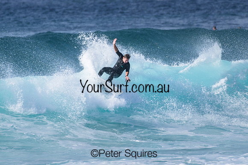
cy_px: 82
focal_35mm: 1000
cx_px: 124
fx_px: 6890
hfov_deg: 2.1
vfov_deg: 1.4
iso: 720
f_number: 11
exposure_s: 1/2000
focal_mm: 1000
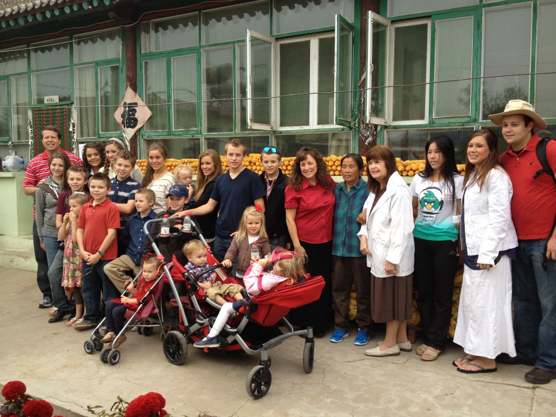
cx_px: 278
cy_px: 208
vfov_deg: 40.7
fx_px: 562
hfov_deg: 52.6
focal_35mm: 35
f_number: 2.4
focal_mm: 4.28
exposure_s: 1/120
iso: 64
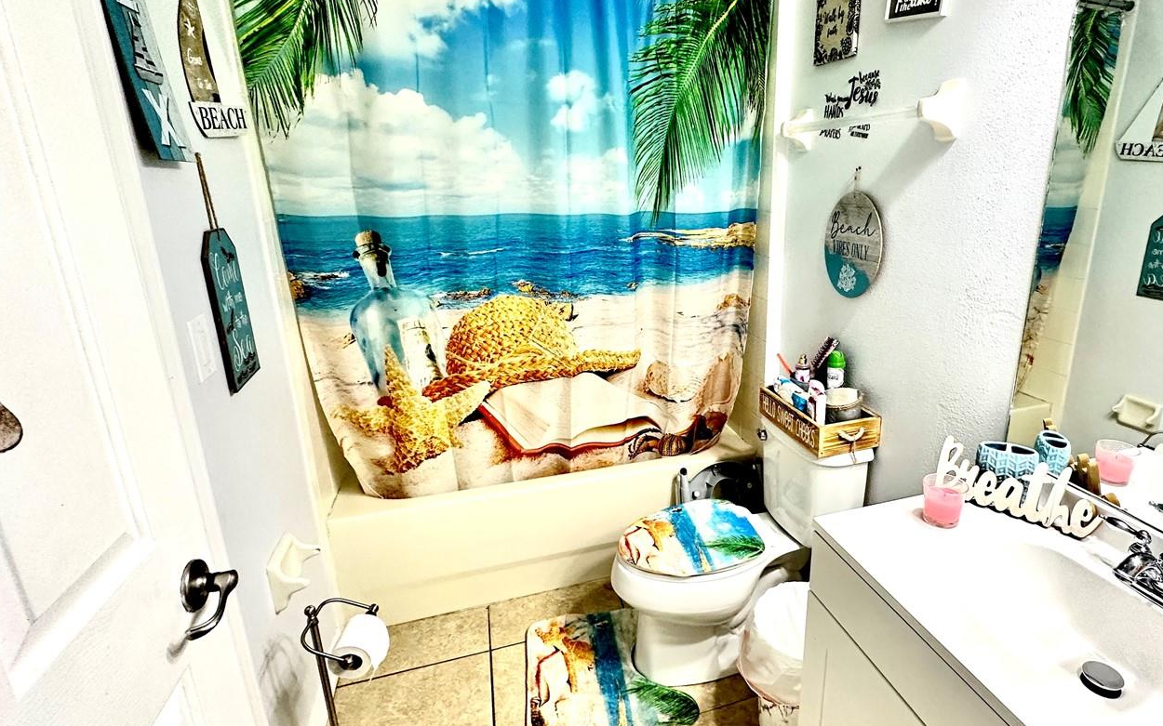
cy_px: 351
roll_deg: -0.2
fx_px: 602
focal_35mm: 19
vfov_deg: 62.2
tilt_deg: -16.8
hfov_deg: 87.0
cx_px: 691
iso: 250
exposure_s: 1/60
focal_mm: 2.22
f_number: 2.2
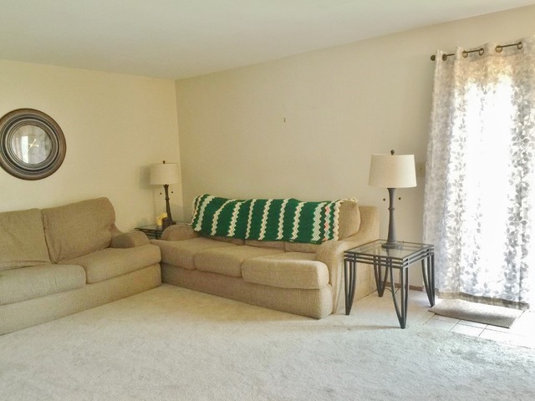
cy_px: 200
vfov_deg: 48.2
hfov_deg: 61.7
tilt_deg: -4.4
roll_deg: +2.2
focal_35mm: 29
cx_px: 268
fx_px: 448
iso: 64
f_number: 2.2
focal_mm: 4.15
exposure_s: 1/15
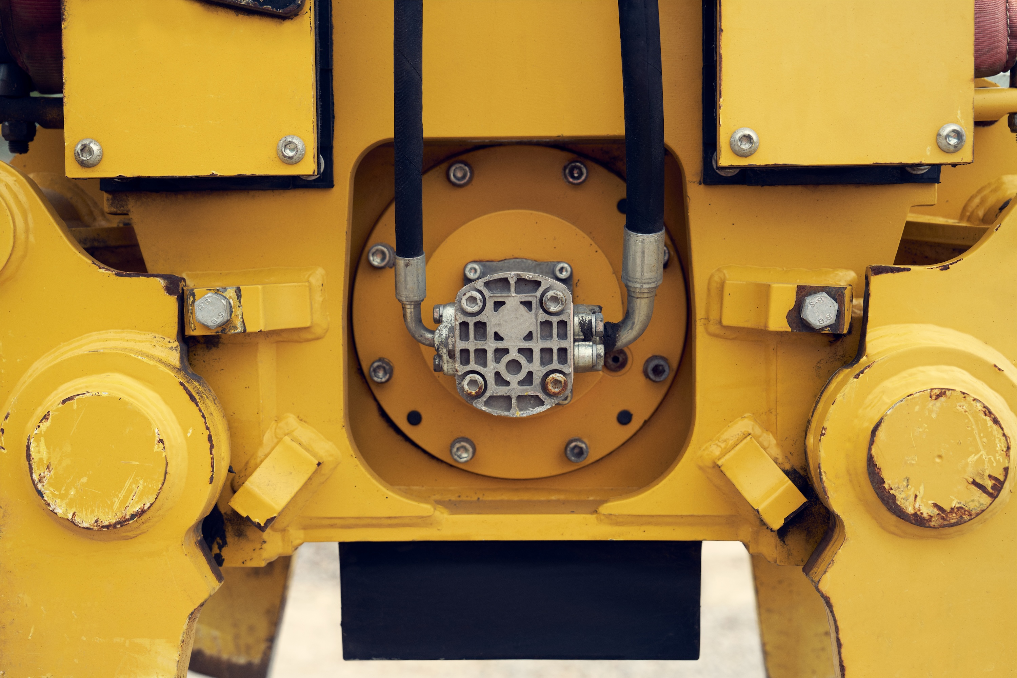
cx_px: 508
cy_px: 339
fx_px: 1384
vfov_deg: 27.5
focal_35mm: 49
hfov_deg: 40.3
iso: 125
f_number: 4
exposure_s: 1/320
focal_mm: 49
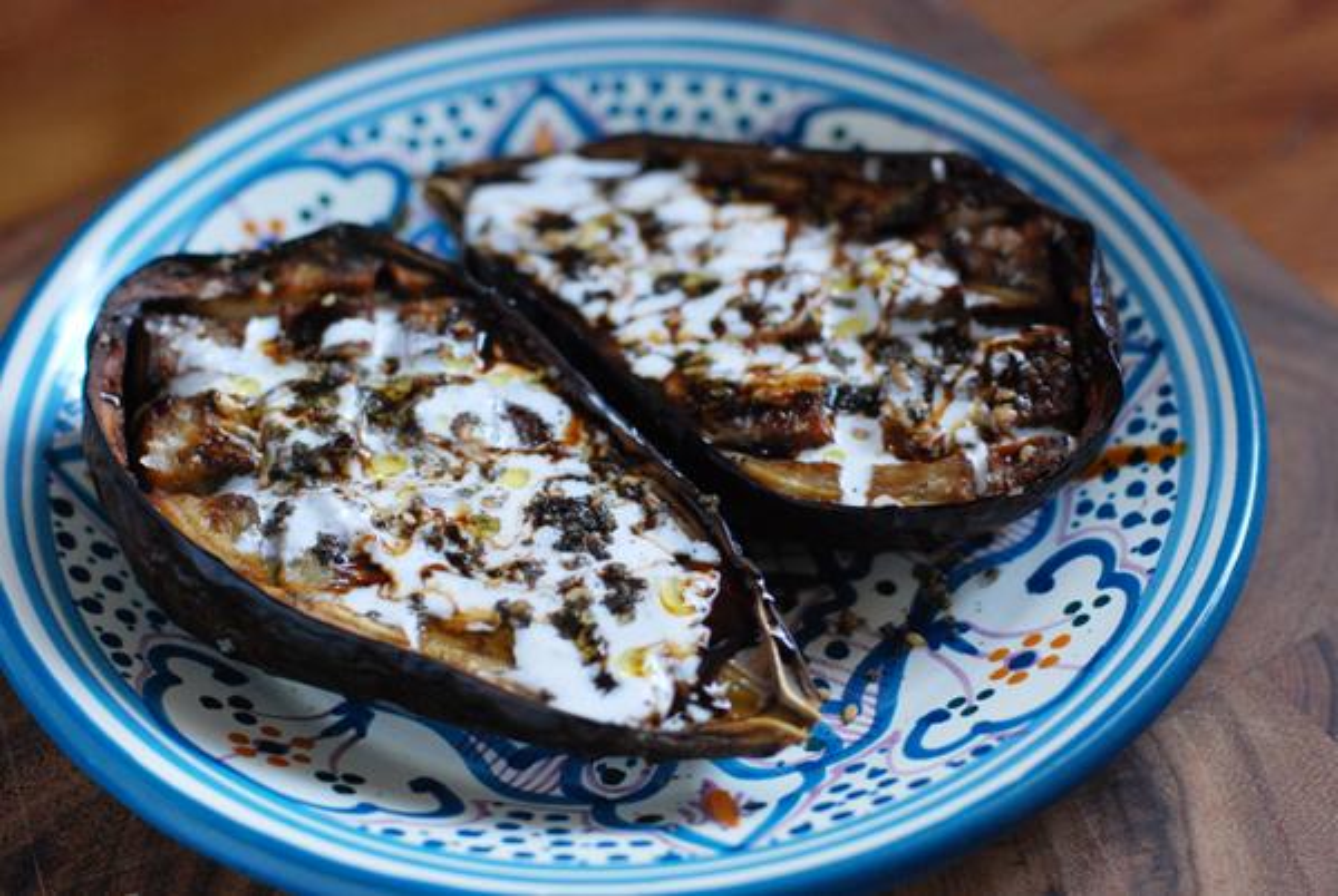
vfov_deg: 18.2
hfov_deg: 27.0
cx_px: 669
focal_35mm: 75
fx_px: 2792
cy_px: 448
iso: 800
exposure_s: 1/100
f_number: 3.2
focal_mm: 50
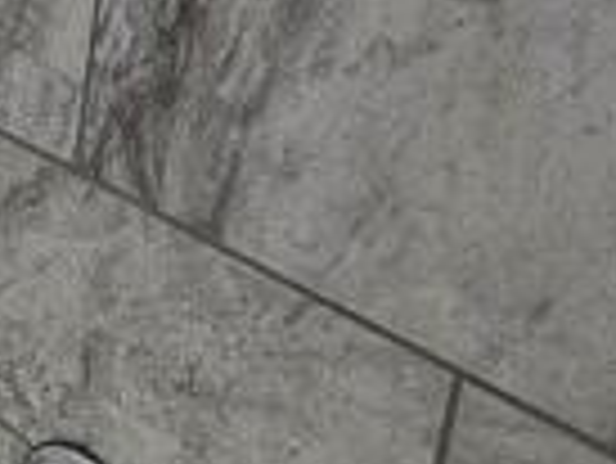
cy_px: -23
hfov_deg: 16.6
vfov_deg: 18.8
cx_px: -724
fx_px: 1354
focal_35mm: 76
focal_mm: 2.2
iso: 320
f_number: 2.2
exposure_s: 1/40
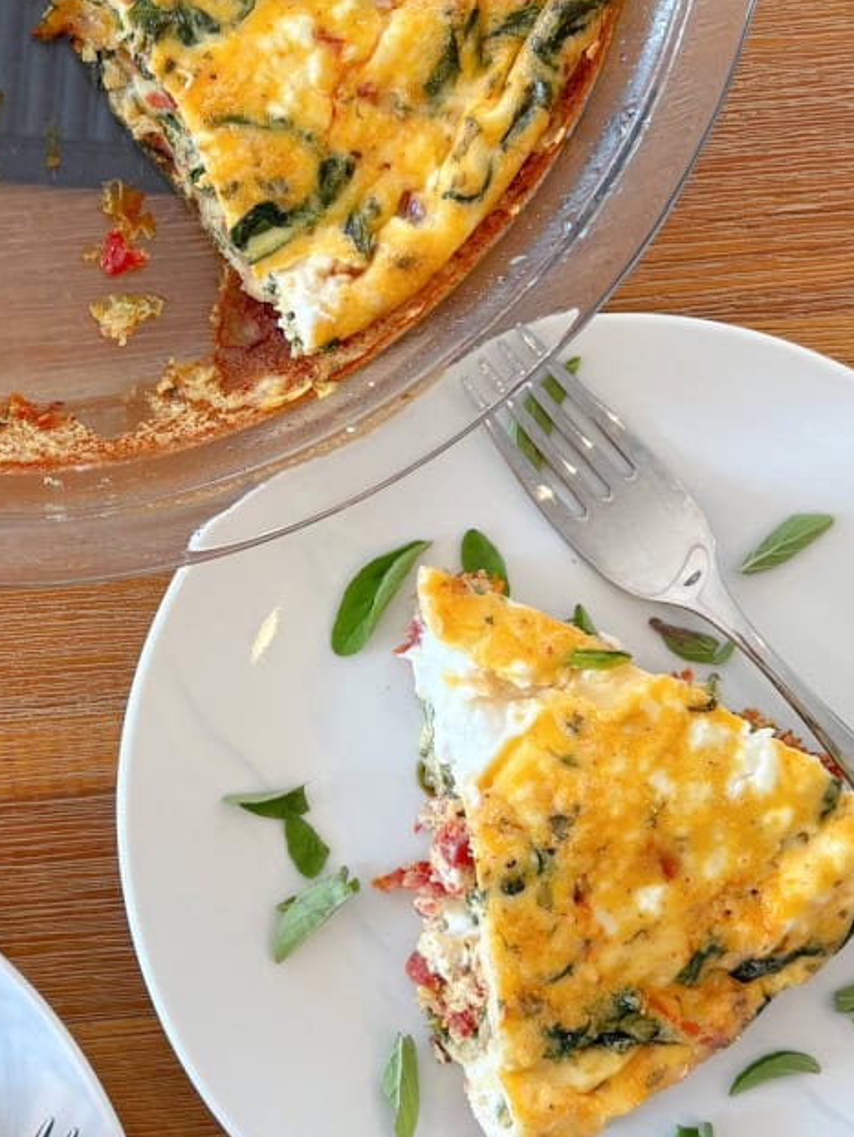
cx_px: 82
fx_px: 2203
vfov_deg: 28.9
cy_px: 493
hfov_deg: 21.4
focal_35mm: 67
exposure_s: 1/120
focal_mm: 6
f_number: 1.6
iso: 50
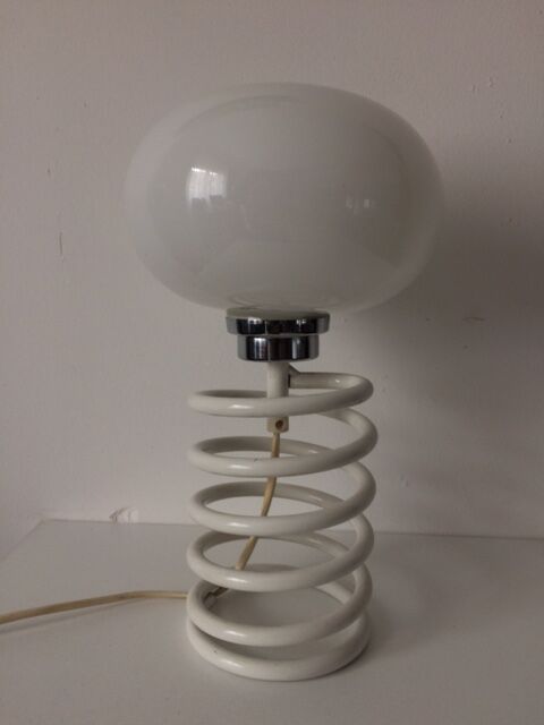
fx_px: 608
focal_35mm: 29
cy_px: 362
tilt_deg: -10.5
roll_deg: -1.0
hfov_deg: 48.2
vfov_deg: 61.7
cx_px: 272
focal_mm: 4.15
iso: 50
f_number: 2.2
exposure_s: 1/33
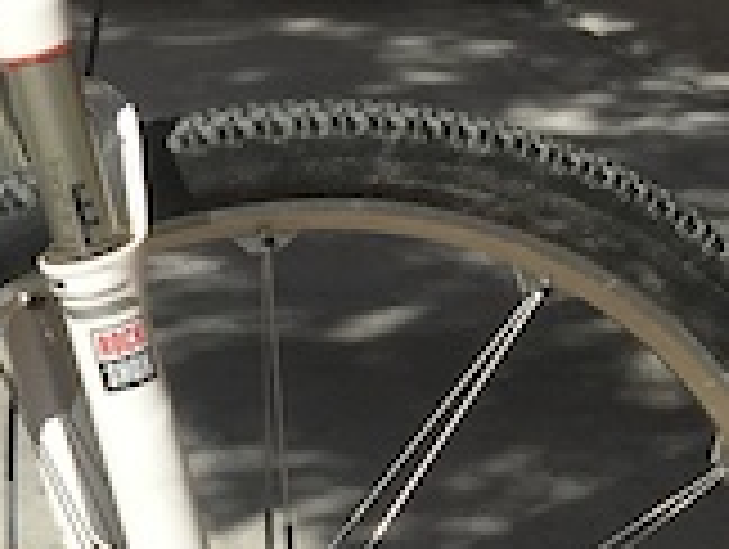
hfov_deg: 11.9
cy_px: 594
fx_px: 3016
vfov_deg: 10.3
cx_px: -855
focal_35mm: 143
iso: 25
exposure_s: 1/1832
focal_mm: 4.15
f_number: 2.2
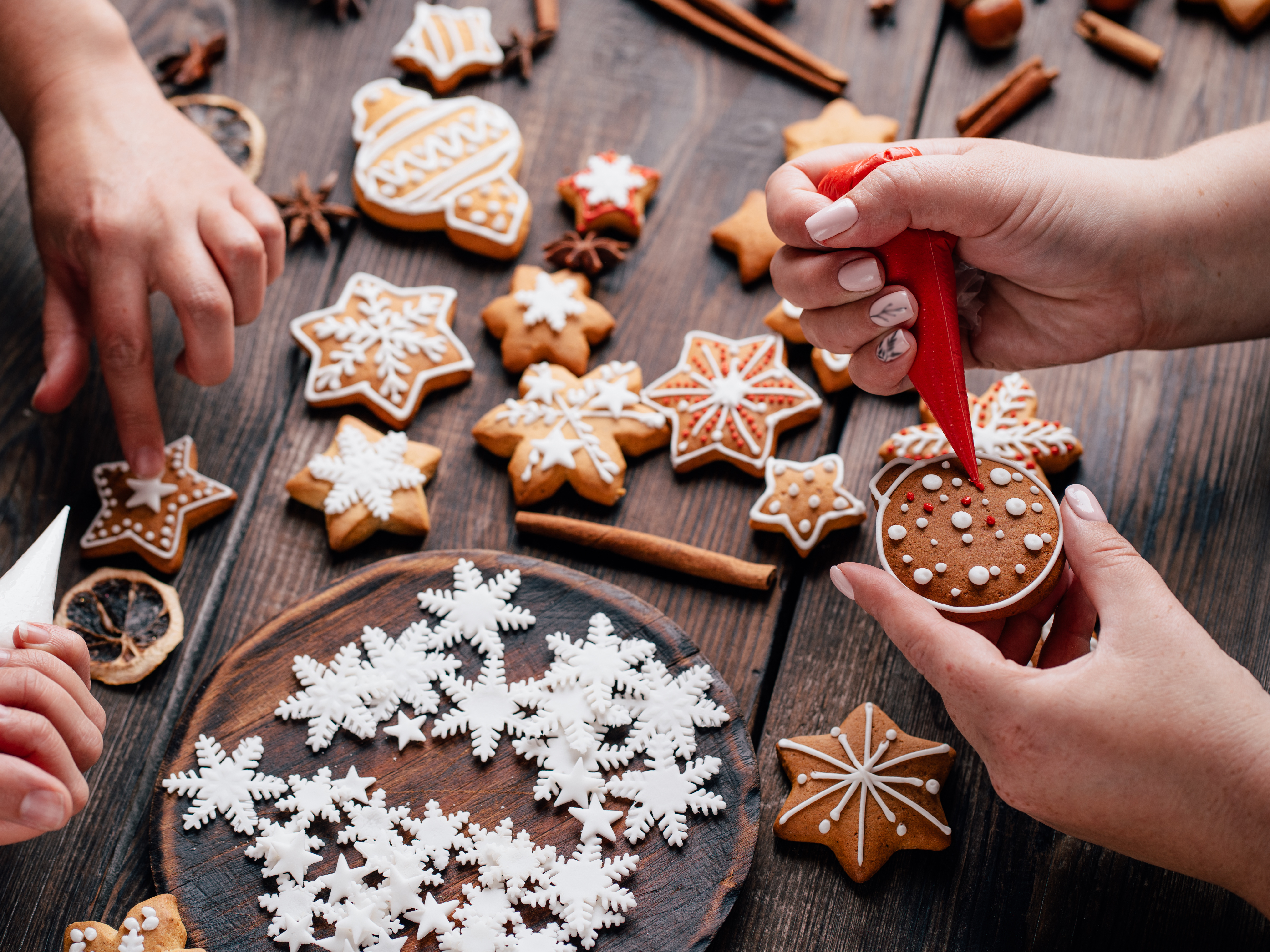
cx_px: 557
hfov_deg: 21.3
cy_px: 476
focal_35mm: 92
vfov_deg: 16.1
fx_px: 3375
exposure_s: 1/200
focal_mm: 85
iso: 100
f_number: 4
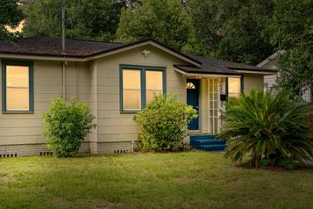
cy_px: 110
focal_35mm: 49
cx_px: 138
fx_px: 426
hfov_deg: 40.3
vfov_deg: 27.5
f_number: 8
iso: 200
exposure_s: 1/15
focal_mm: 35
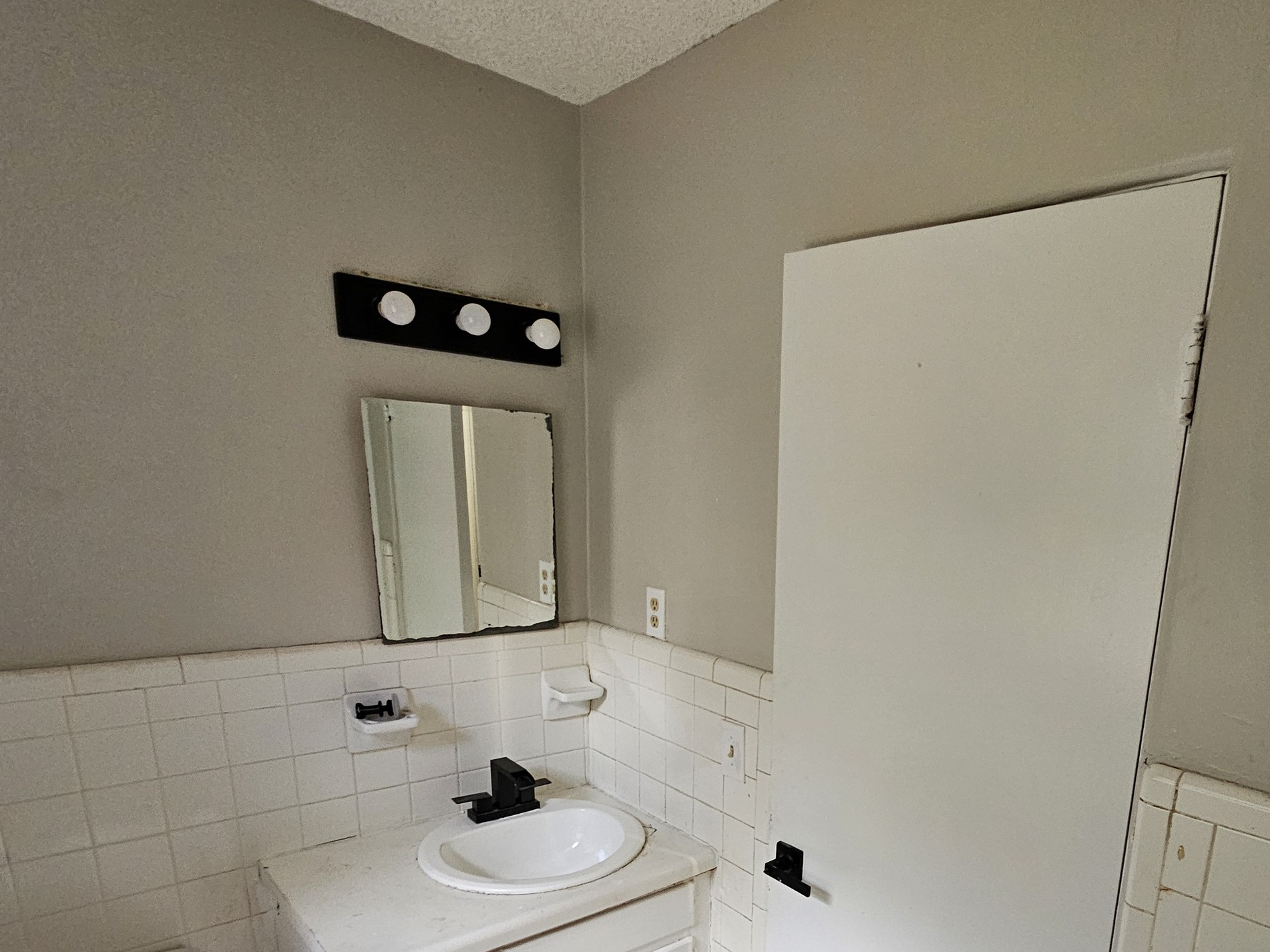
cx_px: 826
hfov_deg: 77.0
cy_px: 711
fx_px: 770
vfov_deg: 60.1
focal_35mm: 21
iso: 320
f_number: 2.2
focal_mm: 2.2
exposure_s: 1/40
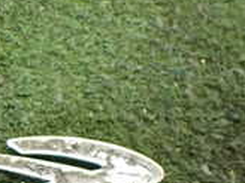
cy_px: 171
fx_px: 779
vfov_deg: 13.3
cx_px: -143
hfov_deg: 16.1
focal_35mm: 110
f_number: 2.3
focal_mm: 5.4
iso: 800
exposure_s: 1/50
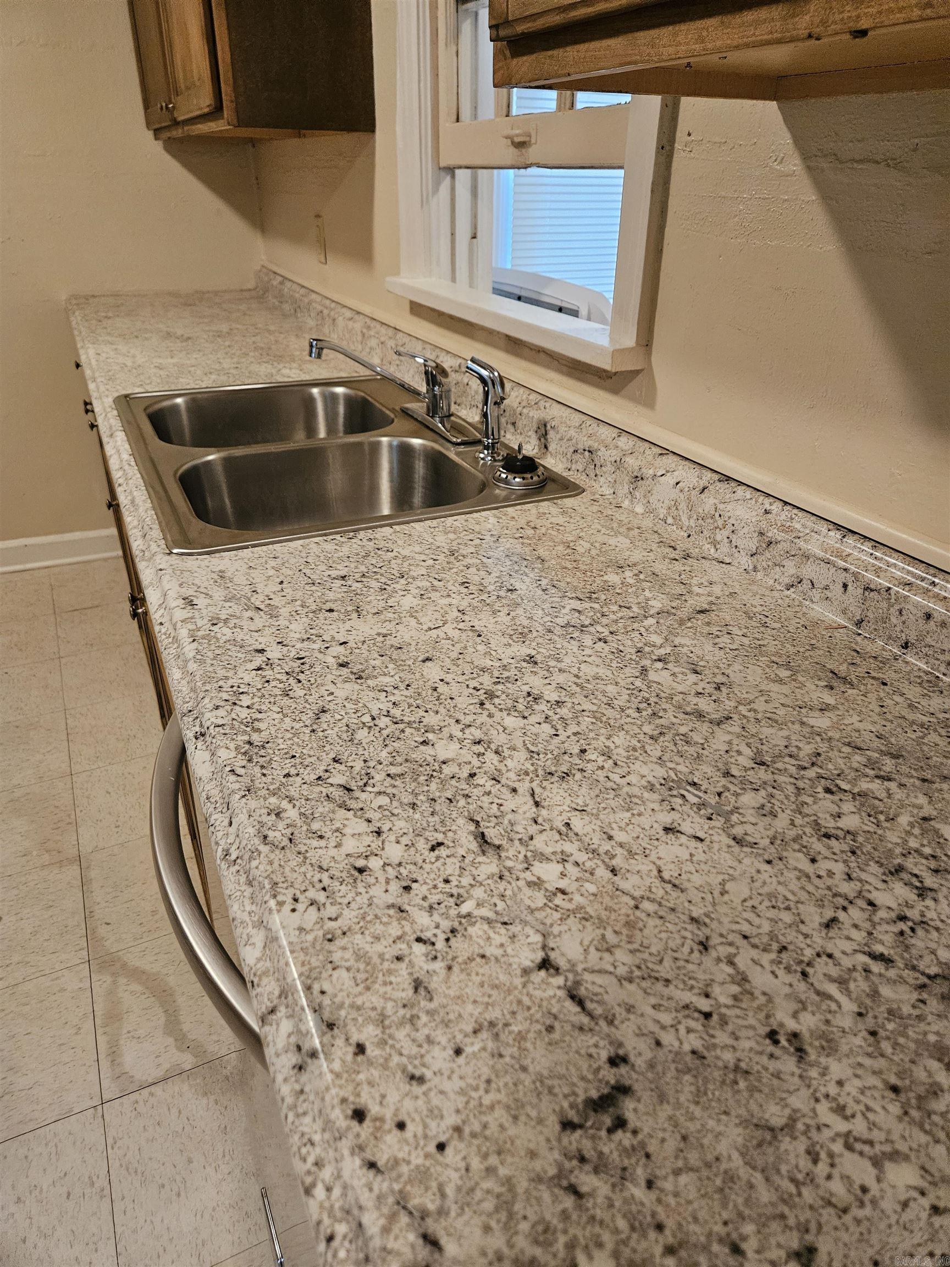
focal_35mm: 23
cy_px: 634
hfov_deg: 58.9
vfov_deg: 73.9
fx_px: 842
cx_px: 475
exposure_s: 1/120
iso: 640
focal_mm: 5.4
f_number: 1.8
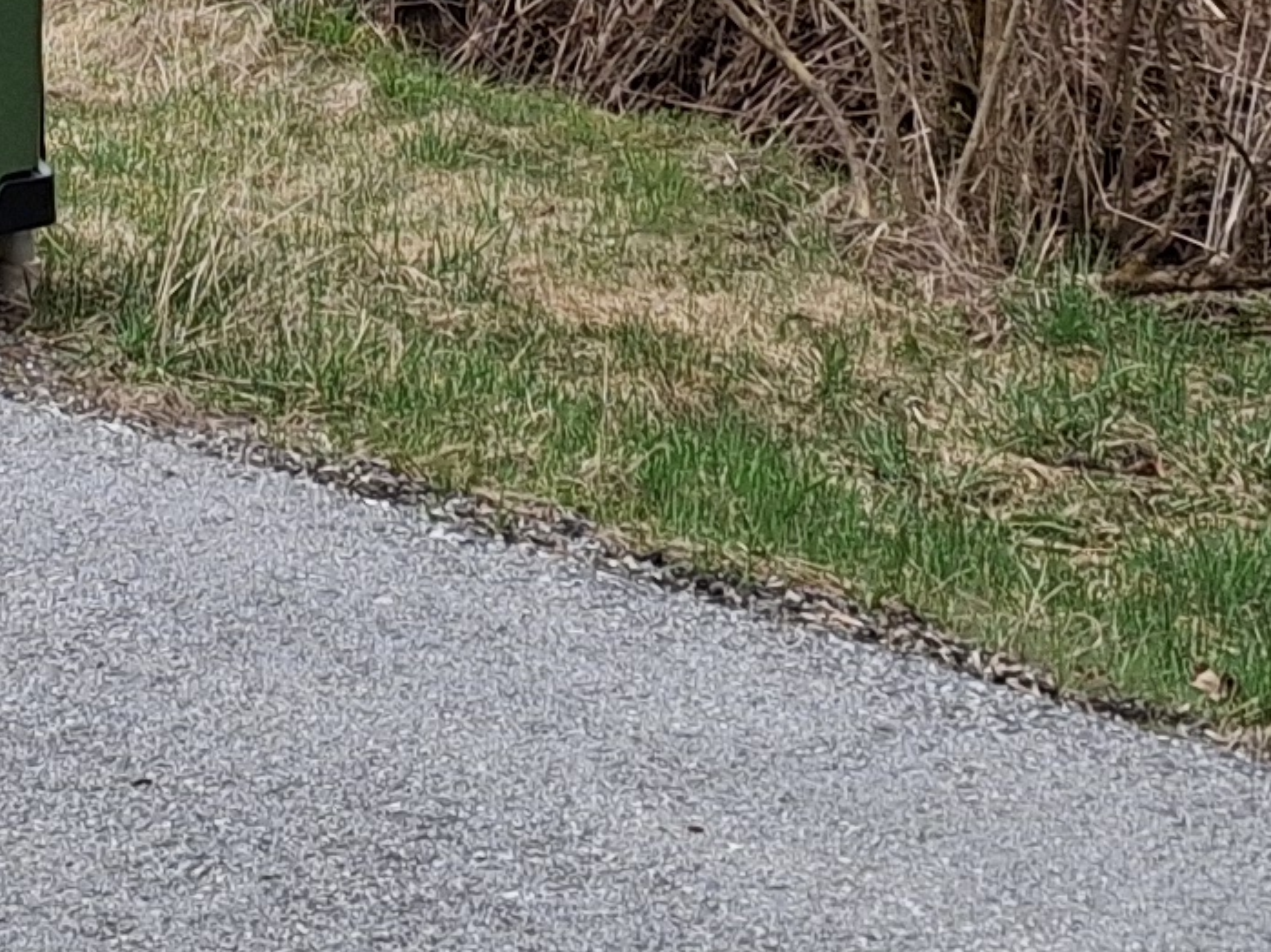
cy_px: -356
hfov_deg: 13.5
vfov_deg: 9.9
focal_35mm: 146
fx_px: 5360
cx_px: 387
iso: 32
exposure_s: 1/224
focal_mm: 4.69
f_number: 1.8
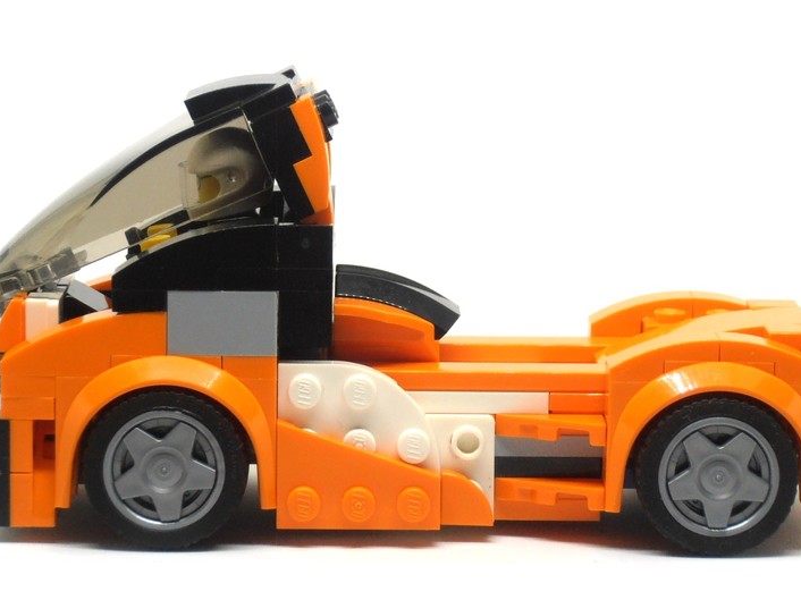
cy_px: 307
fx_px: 4071
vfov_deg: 8.4
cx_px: 437
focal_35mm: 176
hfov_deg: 11.2
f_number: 5.8
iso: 125
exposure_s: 1/30
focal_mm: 24.39
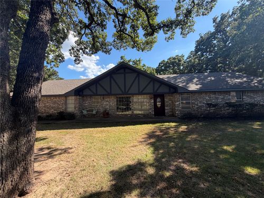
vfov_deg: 85.7
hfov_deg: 102.1
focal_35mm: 14
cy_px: 99
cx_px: 132
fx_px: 107
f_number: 2.2
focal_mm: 2.22
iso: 40
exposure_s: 1/569
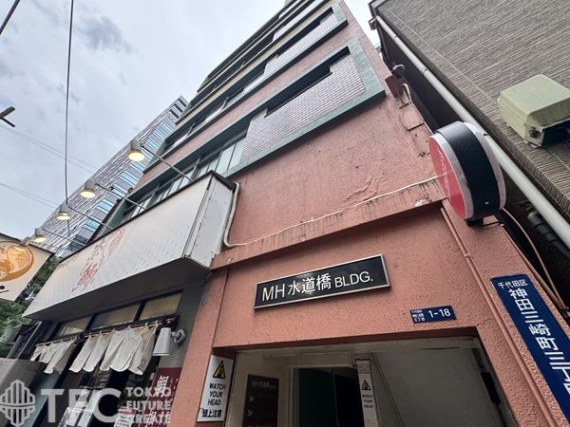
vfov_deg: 85.7
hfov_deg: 102.1
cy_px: 214
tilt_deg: +43.4
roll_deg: -2.7
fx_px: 231
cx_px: 285
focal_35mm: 14
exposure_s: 1/334
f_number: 2.2
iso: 40
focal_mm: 2.22
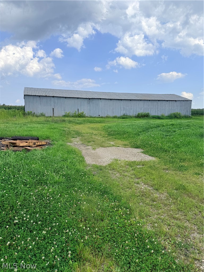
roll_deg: -1.0
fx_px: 189
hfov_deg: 56.8
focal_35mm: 24
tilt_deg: -5.5
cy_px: 136
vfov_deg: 71.6
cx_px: 102
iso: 80
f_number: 1.78
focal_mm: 6.76
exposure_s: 1/4167
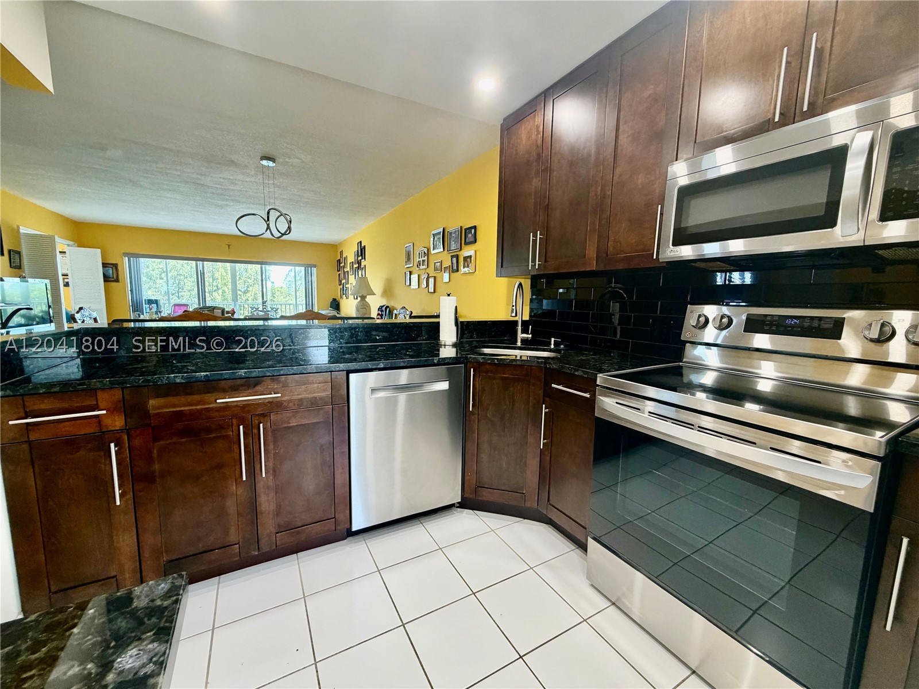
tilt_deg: -7.4
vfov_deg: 85.7
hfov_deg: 102.1
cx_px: 460
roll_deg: -1.4
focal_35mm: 14
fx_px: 372
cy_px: 344
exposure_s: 1/60
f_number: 2.2
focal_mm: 2.22
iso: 250
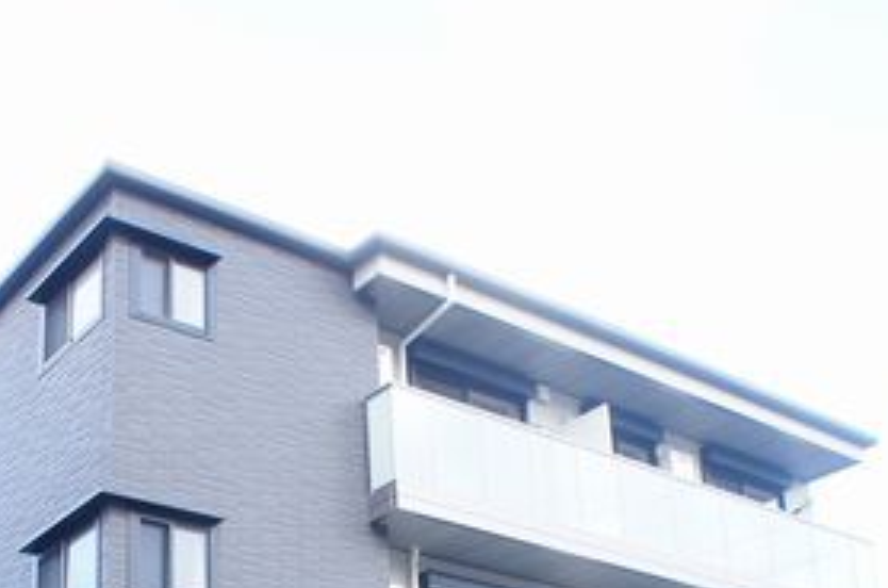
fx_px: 1698
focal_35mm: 69
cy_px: 706
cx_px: 319
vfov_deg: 18.6
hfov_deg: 29.2
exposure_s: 1/80
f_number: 4.5
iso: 200
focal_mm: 16
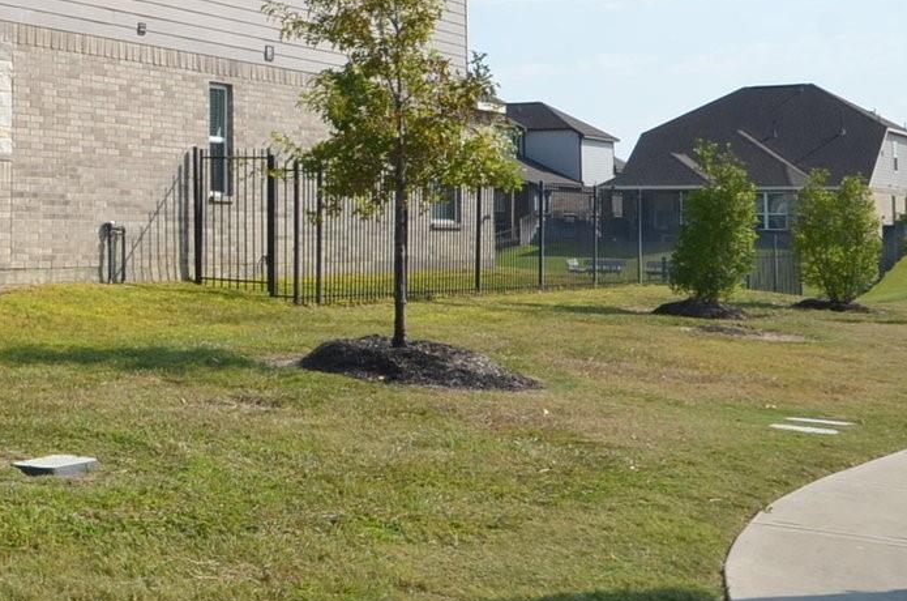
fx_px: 1445
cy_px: 166
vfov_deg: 23.3
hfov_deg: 31.0
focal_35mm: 57
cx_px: -94
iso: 320
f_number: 11
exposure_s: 1/500
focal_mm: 13
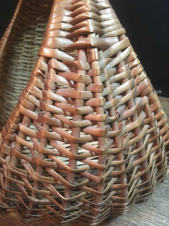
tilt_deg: -40.5
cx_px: 84
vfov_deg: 61.7
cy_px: 113
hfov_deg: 48.2
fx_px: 189
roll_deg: -0.1
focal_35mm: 29
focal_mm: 4.15
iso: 250
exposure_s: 1/17
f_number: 2.2
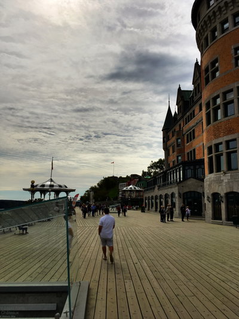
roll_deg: +0.7
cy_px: 160
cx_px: 120
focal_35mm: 29
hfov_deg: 48.2
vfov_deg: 61.6
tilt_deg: +10.1
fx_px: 267
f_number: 2.2
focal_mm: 4.15
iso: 25
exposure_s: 1/19231
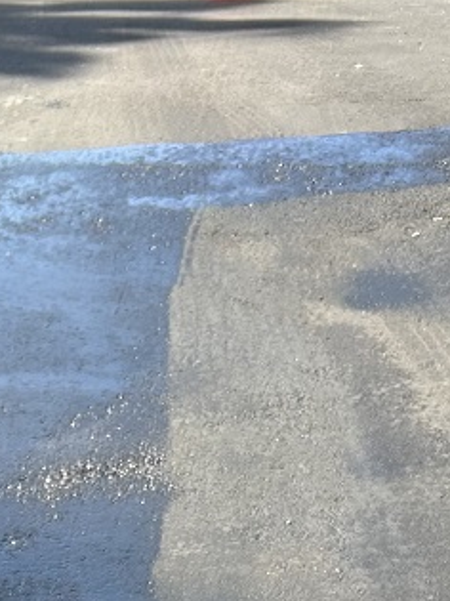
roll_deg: -1.7
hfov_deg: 14.6
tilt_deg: -39.4
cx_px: 19
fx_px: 1734
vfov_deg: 16.6
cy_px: 1061
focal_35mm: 100
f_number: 1.5
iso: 50
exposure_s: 1/561
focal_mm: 5.7
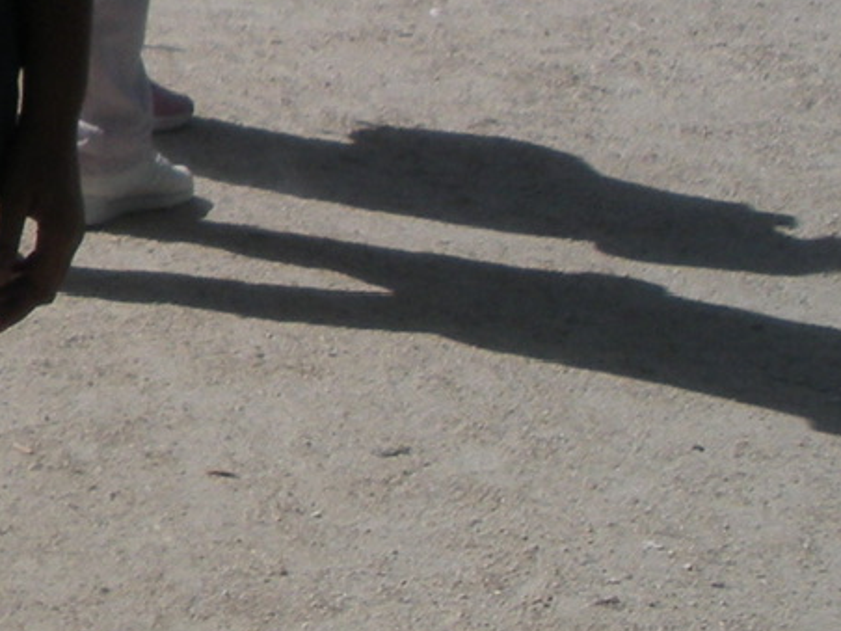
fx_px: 3960
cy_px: -208
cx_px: -554
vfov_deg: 9.0
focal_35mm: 163
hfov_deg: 11.4
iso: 64
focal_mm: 6.3
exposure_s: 1/659
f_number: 5.6
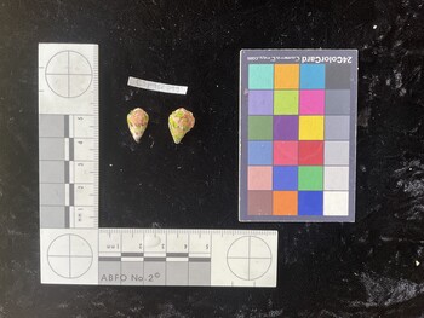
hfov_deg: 61.6
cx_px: 212
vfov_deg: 48.3
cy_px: 159
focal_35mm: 29
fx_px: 355
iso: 64
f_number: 1.8
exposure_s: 1/120
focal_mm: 3
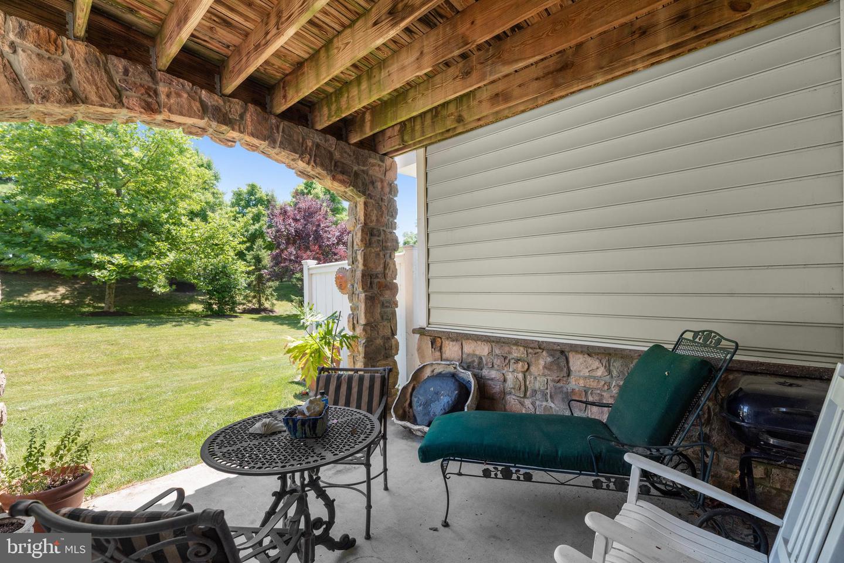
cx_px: 422
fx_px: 328
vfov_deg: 81.2
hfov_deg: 104.2
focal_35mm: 14
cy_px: 282
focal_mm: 14
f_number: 8
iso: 250
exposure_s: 1/80
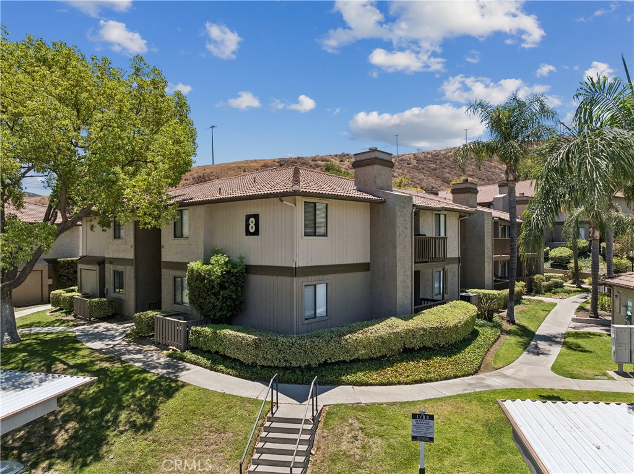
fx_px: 439
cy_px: 237
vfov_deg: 56.7
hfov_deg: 71.6
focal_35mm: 24
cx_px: 317
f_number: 2.8
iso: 170
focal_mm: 12.3
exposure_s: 1/100
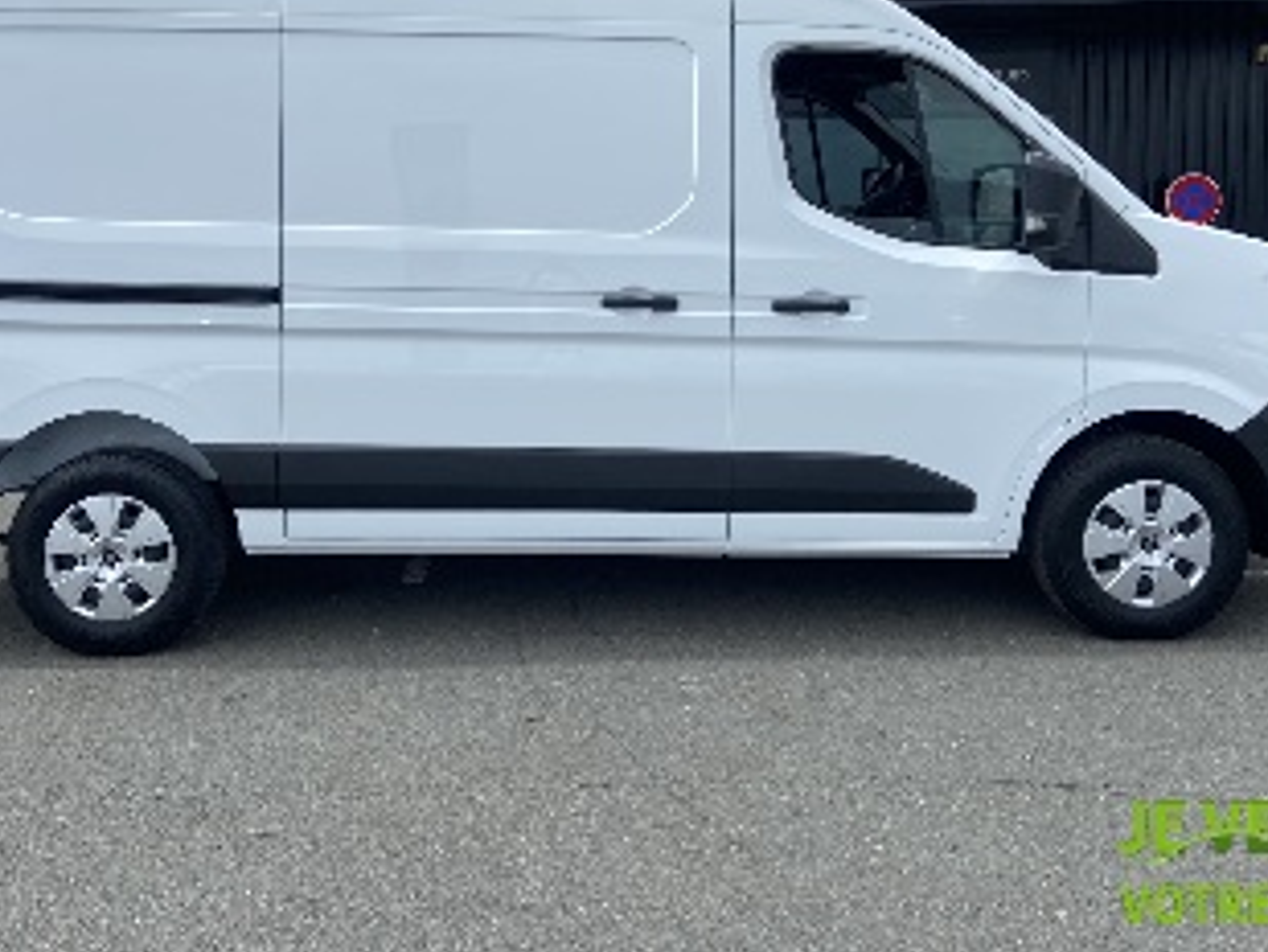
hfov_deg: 52.5
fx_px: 1283
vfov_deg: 40.2
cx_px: 583
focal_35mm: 35
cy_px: 316
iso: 32
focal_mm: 4.25
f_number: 1.8
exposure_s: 1/3205
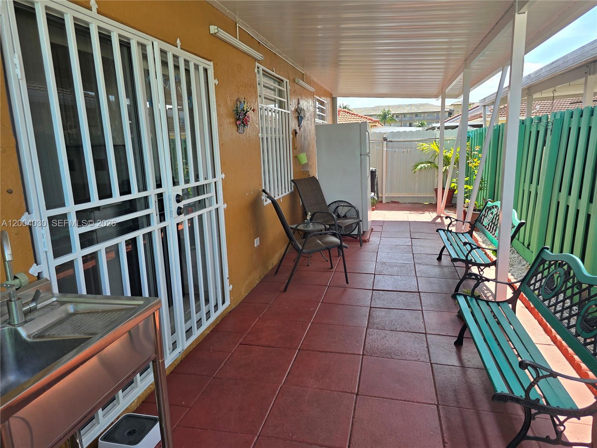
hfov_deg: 73.9
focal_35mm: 23
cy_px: 224
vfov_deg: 58.9
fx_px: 397
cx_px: 298
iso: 12
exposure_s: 1/267
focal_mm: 6.3
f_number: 1.7
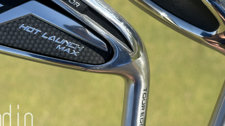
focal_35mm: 85
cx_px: 115
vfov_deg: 14.2
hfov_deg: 25.0
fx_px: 507
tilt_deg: -56.0
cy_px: 32
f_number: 1.78
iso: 64
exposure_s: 1/1695
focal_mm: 6.86
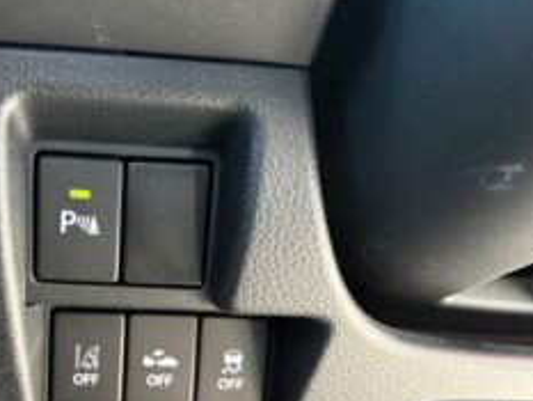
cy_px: 272
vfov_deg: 36.4
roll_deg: -1.8
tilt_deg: -12.3
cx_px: 144
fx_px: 601
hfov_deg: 46.4
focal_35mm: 39
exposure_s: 1/44
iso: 500
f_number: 1.6
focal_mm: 5.96
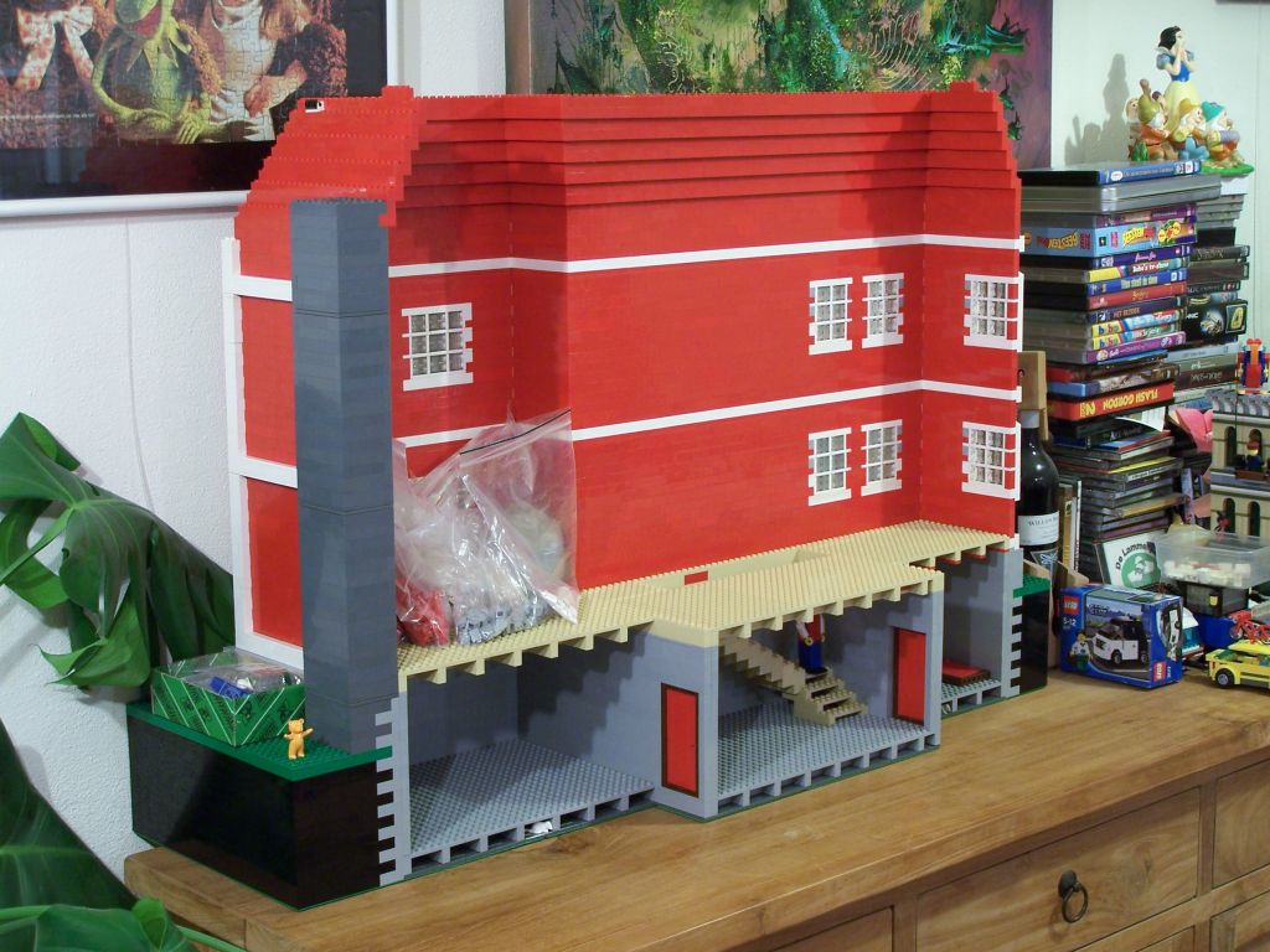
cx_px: 635
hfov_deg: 30.3
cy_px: 476
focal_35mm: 64
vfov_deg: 22.9
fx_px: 2348
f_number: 3.2
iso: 80
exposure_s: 1/2
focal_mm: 10.7
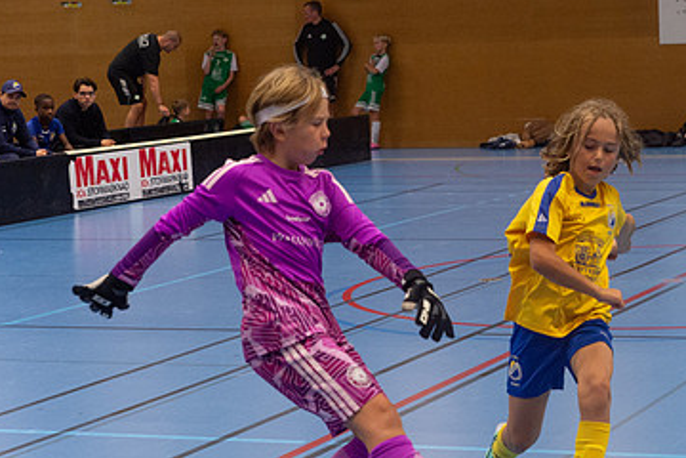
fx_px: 2172
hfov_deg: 17.8
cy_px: 246
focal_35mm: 114
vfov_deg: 12.0
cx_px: 528
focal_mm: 70
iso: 4500
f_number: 3.5
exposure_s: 1/500
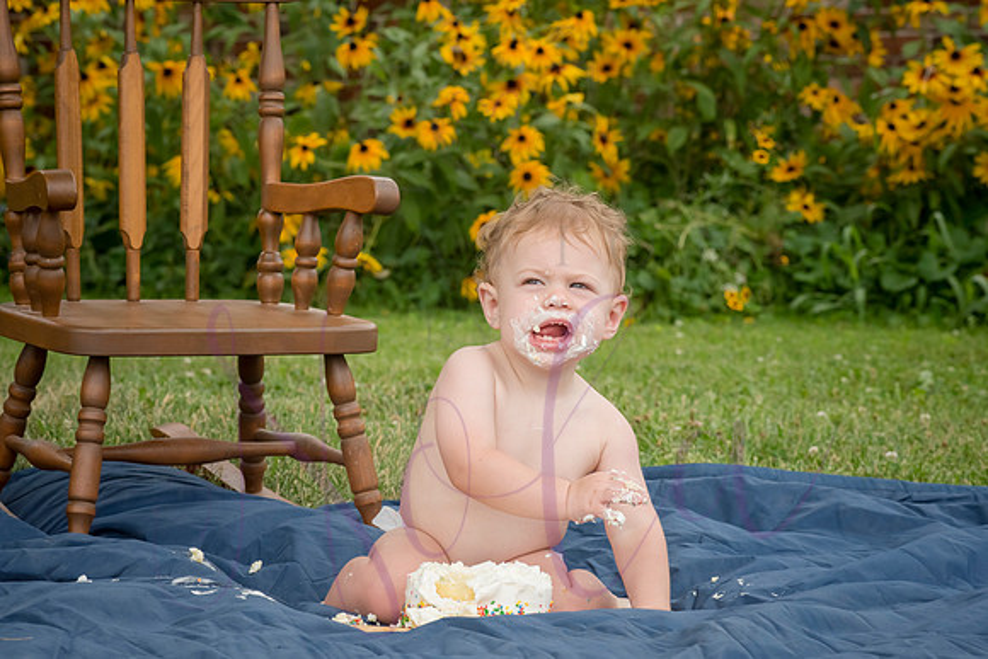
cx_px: 492
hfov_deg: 17.4
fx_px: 3221
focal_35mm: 117
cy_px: 316
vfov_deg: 11.7
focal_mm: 112
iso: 500
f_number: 11
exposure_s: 1/320
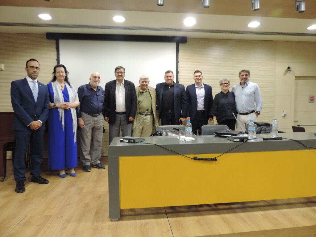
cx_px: 158
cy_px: 118
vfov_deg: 56.8
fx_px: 219
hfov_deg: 71.6
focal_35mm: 24
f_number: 3
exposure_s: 1/20
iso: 400
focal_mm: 4.3
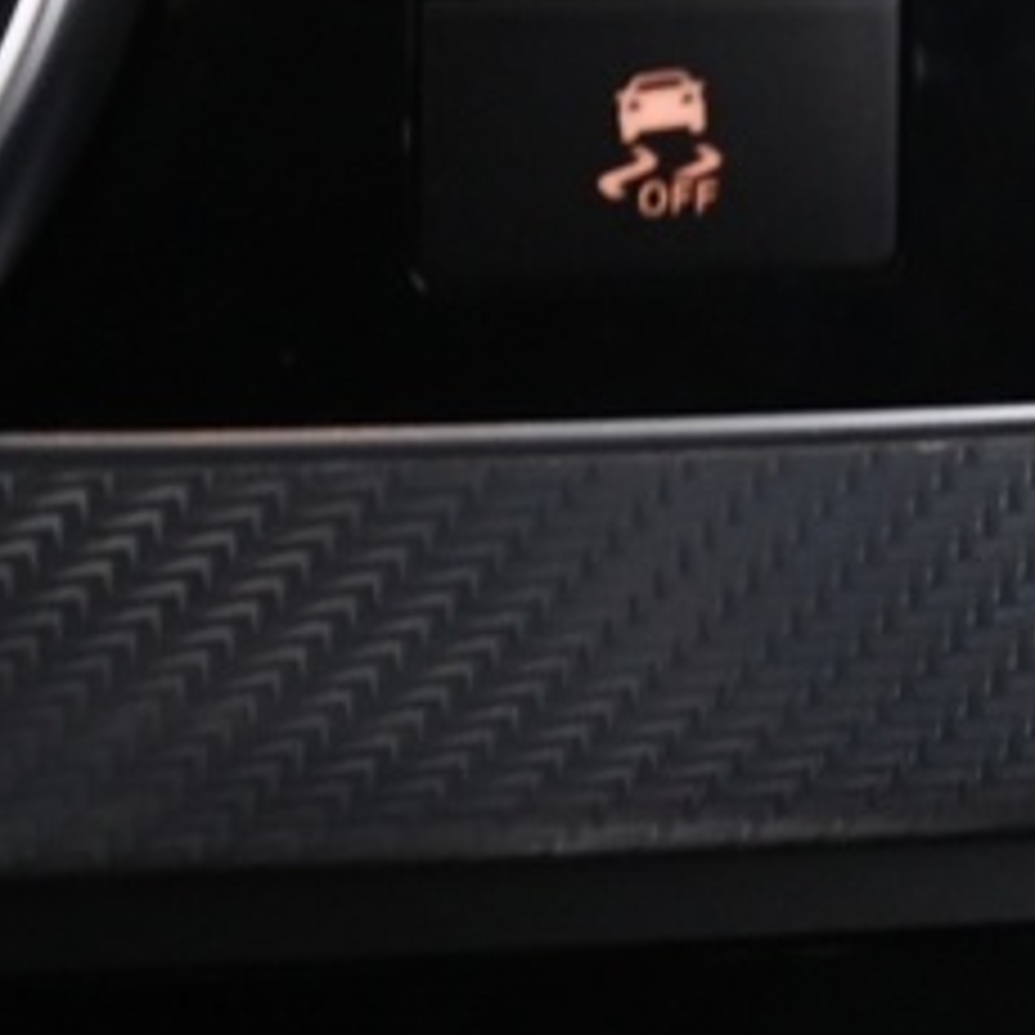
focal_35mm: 180
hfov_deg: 9.7
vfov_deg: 9.6
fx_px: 6089
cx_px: 225
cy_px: 1084
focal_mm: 30
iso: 2000
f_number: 4
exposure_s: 1/13
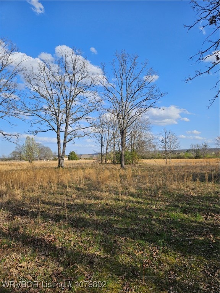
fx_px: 195
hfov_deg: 58.9
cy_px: 146
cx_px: 110
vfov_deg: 73.9
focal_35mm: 23
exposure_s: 1/1677
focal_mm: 5.4
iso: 25
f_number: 1.8
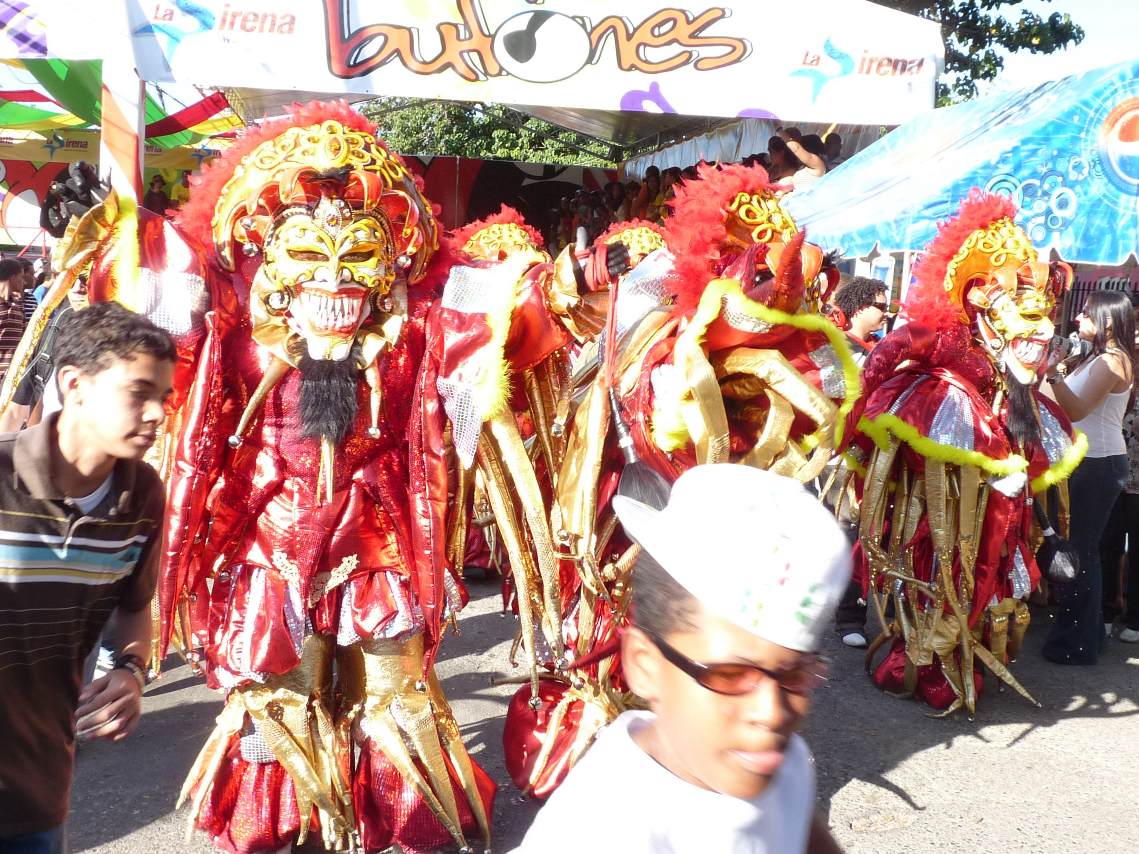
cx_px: 570
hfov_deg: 50.1
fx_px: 1217
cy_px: 427
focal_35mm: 37
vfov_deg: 38.7
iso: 125
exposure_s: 1/250
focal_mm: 4.8
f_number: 4
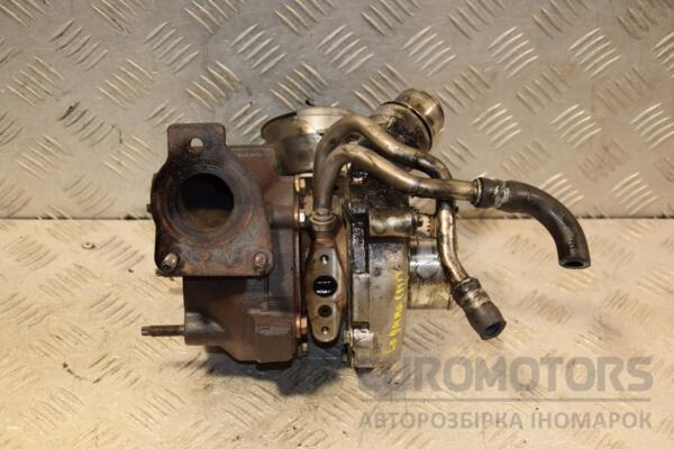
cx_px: 337
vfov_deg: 21.6
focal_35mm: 63
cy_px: 224
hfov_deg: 31.9
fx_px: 1179
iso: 800
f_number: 4.8
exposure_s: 1/200
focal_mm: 42
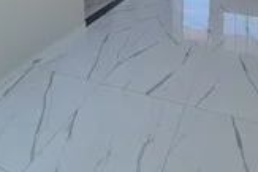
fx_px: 230
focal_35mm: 32
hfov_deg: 57.4
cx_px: 171
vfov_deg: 31.3
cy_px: -54
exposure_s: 1/120
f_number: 2.2
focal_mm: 1.74
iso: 80
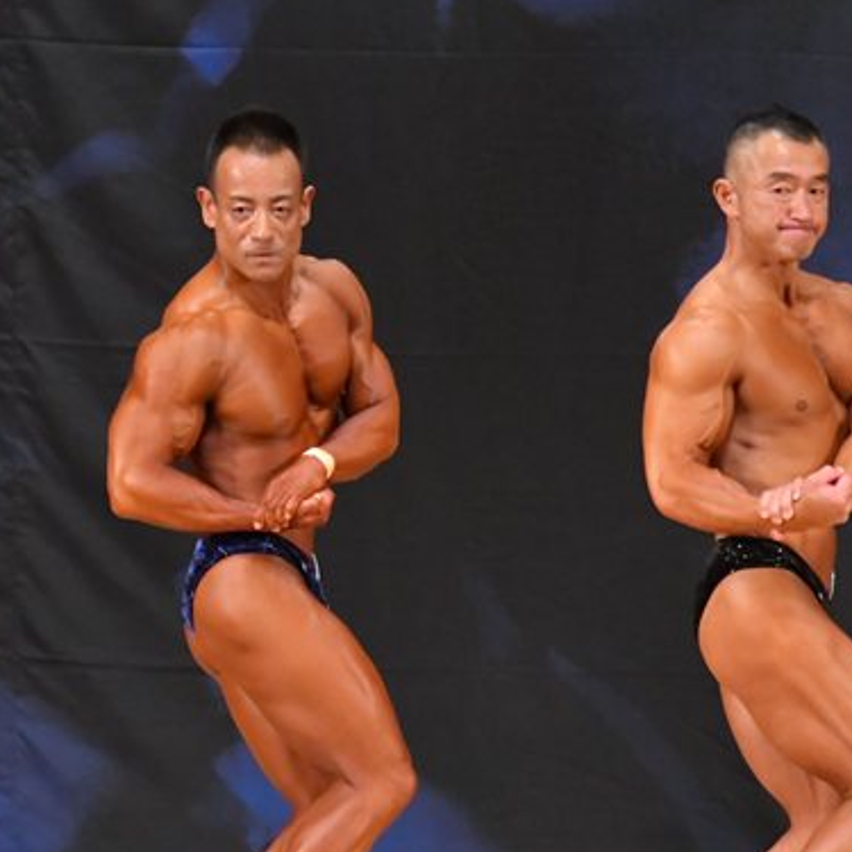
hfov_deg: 3.5
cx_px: 90
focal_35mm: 500
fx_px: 13923
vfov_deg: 3.5
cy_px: 541
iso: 6400
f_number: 5.6
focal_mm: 190
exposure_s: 1/400
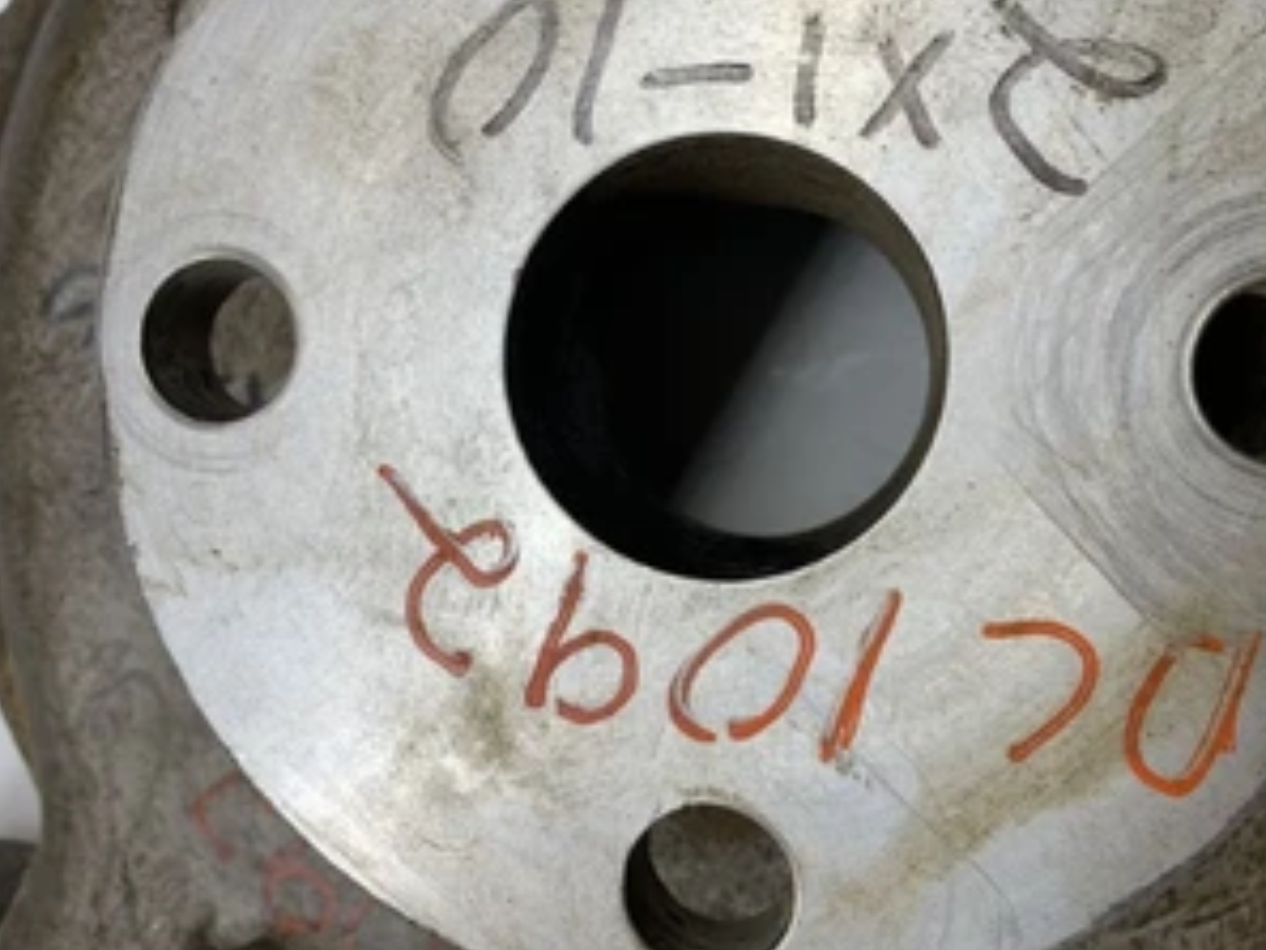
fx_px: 1281
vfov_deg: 40.7
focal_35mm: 35
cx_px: 716
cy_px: 417
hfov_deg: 52.5
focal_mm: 4.25
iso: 25
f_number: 1.8
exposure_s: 1/217
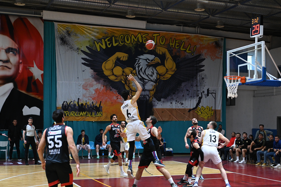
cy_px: 116
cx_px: 160
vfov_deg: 24.6
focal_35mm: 55
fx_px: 429
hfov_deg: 36.2
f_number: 2.8
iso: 3200
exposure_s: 1/1250
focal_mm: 43
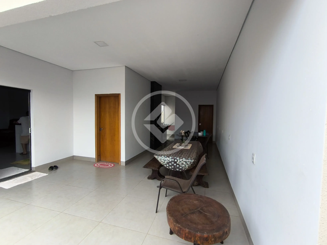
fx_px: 151
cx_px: 164
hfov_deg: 94.5
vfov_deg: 78.1
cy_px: 122
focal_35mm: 16
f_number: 2.2
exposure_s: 1/163
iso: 50
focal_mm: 1.65
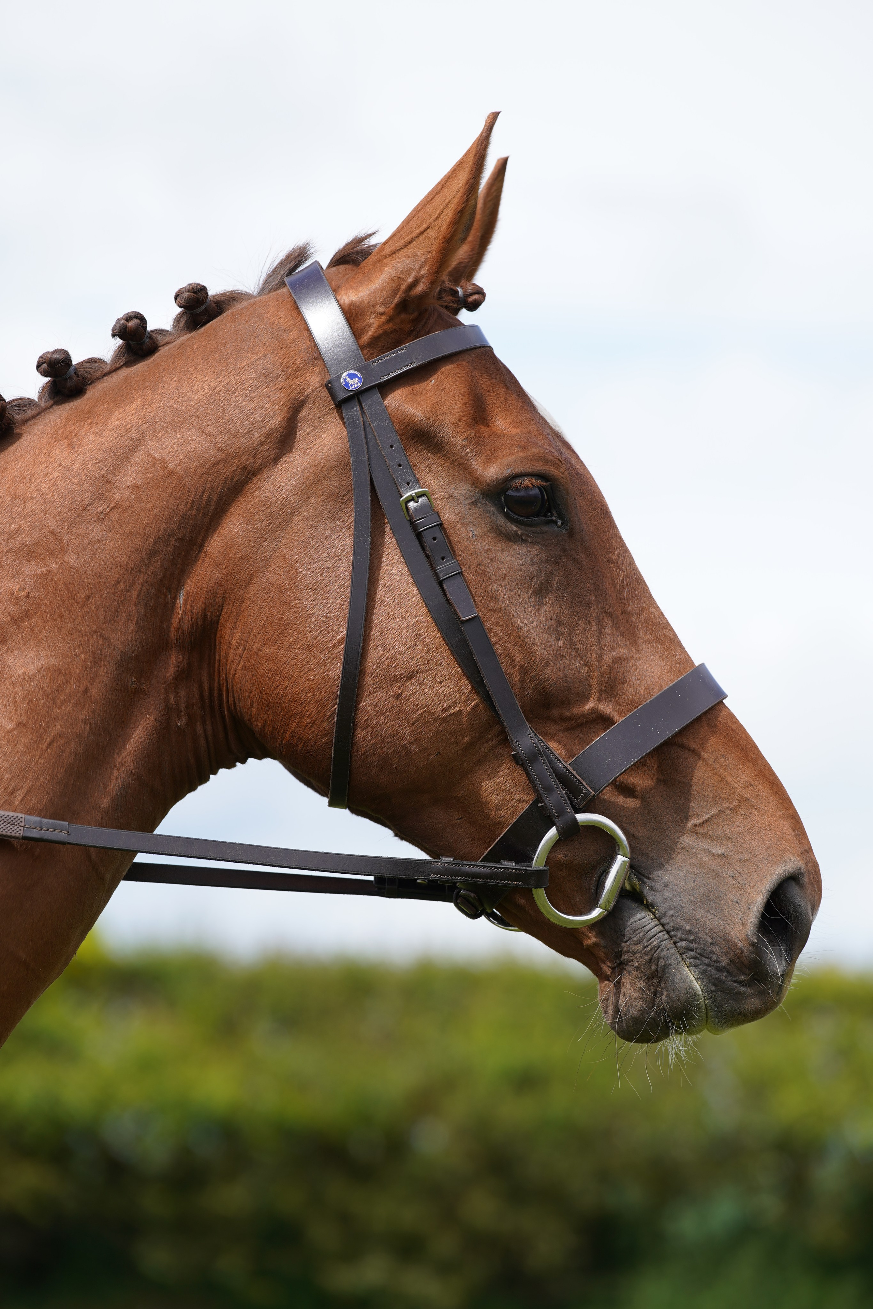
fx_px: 5019
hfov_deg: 9.9
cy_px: 654
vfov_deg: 14.9
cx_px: 436
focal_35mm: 138
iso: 125
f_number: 4
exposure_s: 1/800
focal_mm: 138
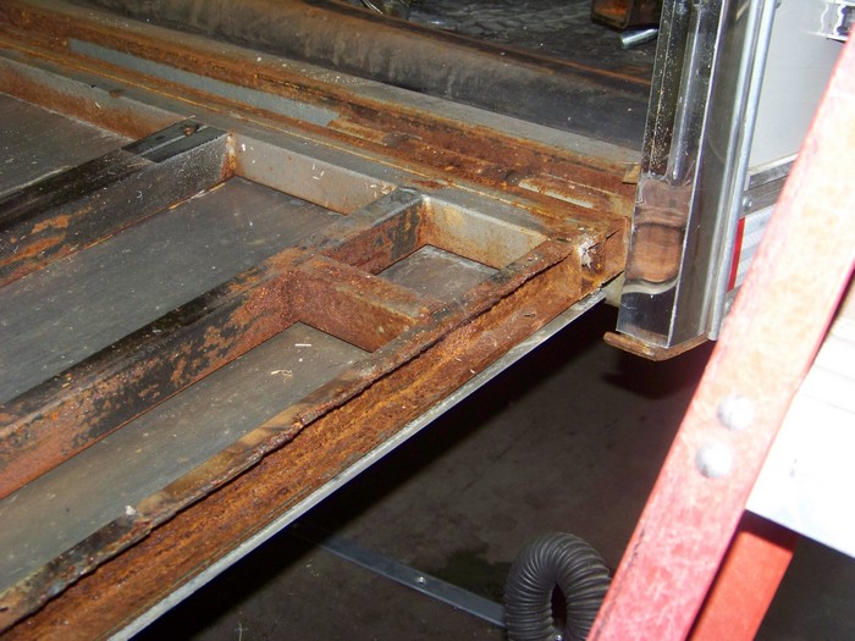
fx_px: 1210
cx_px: 428
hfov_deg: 38.9
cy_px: 320
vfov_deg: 29.7
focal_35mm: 49
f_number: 2.8
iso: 200
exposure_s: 1/30
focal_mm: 7.6
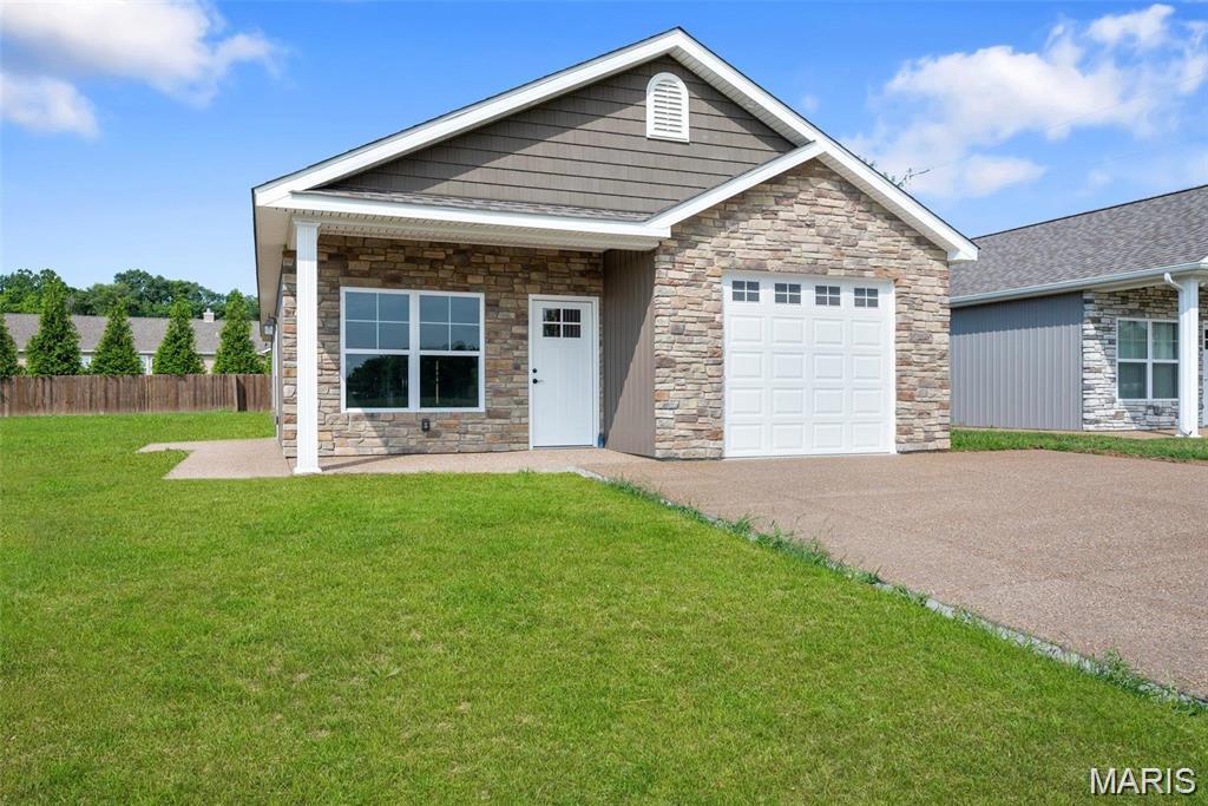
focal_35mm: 24
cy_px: 403
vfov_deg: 54.1
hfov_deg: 74.9
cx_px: 604
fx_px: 789
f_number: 8
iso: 400
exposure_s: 1/800
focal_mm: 23.5
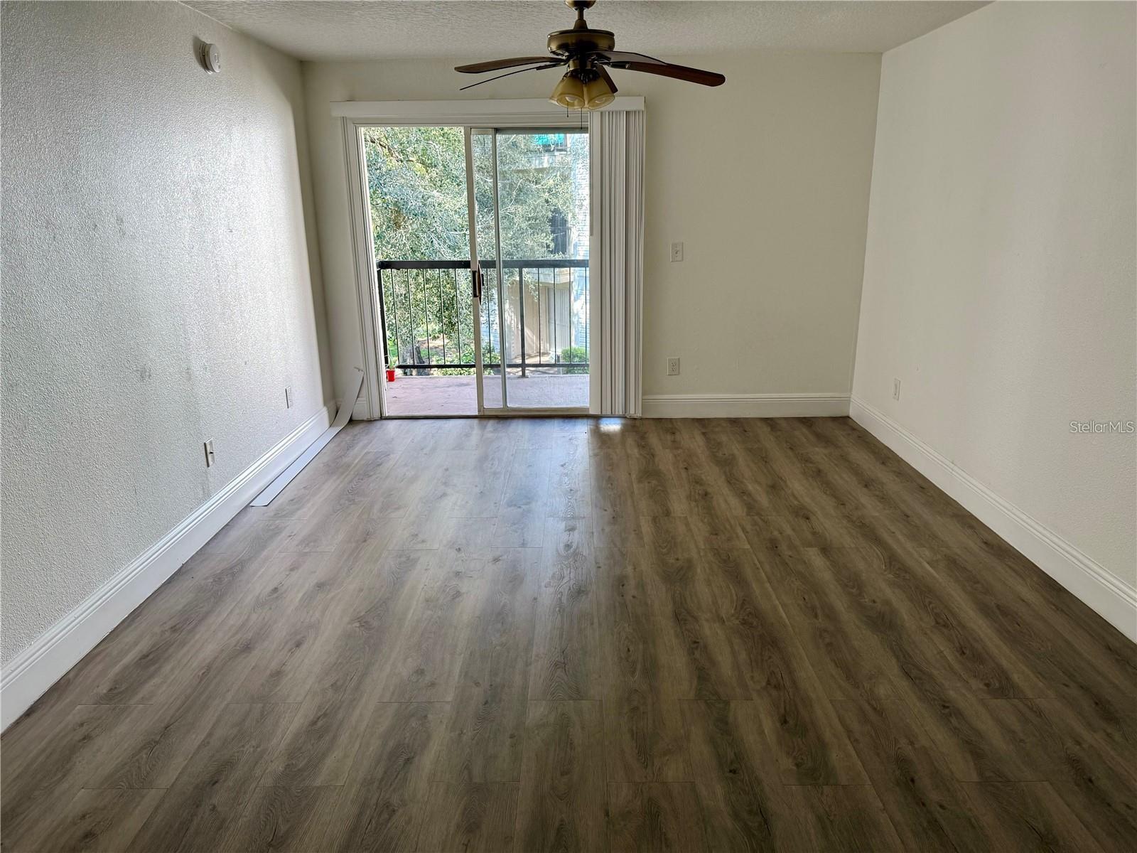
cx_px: 568
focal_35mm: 24
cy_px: 426
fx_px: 788
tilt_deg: -15.3
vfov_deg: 56.8
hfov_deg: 71.6
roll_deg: +0.9
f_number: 1.78
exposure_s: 1/135
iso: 80
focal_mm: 6.76
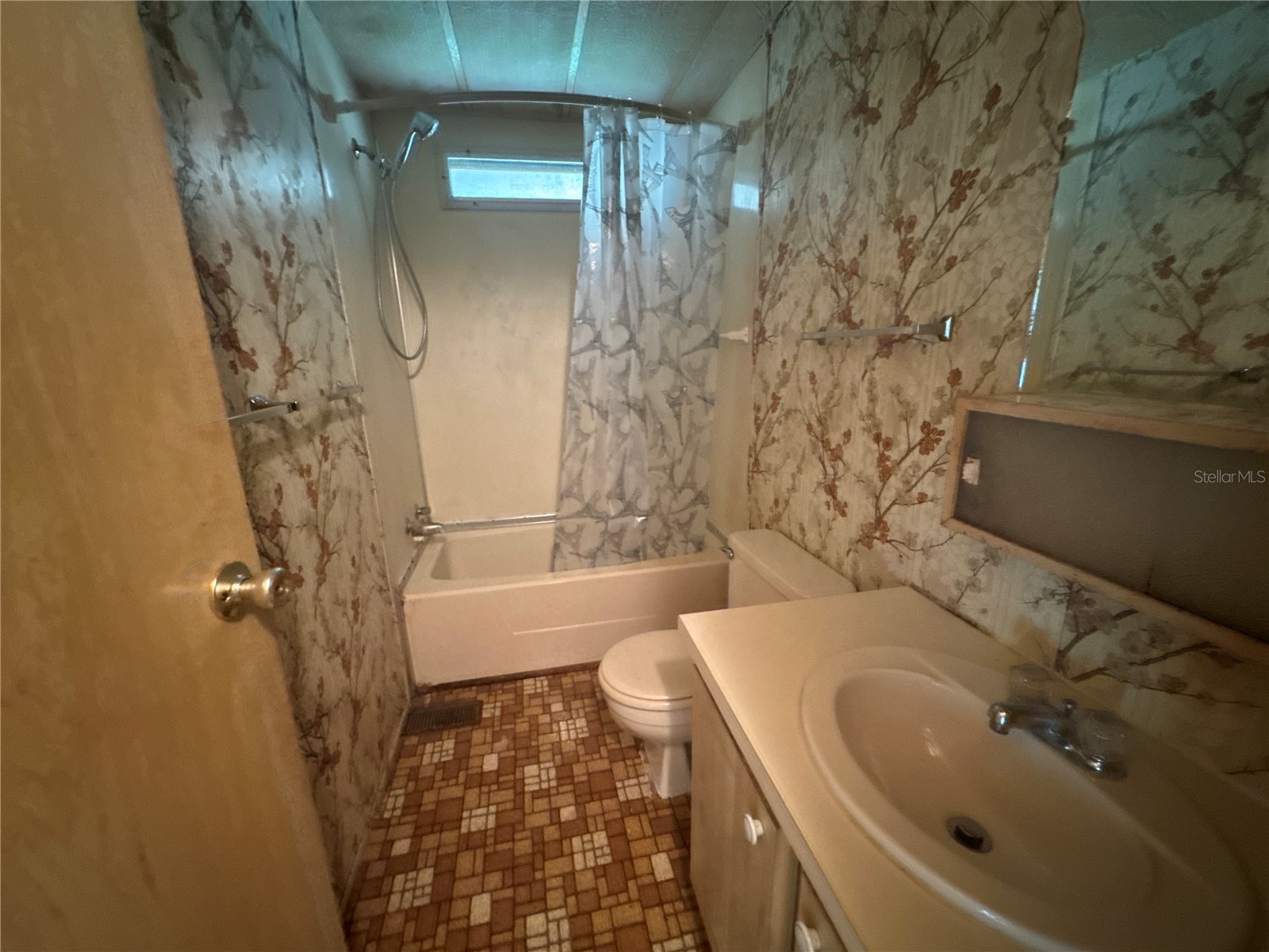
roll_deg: +0.3
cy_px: 476
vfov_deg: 85.7
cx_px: 634
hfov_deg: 102.1
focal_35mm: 14
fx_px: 513
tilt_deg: -16.3
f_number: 2.2
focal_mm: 2.22
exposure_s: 1/40
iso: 1250
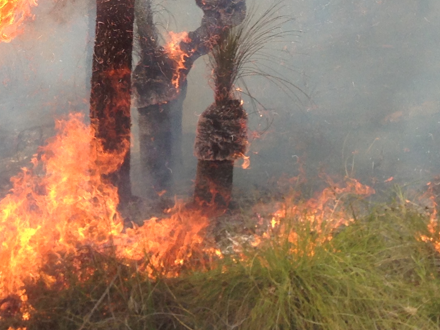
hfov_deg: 19.5
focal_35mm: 99
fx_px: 1258
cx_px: 53
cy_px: 13
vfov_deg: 14.7
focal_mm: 4.13
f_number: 2.4
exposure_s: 1/733
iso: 50
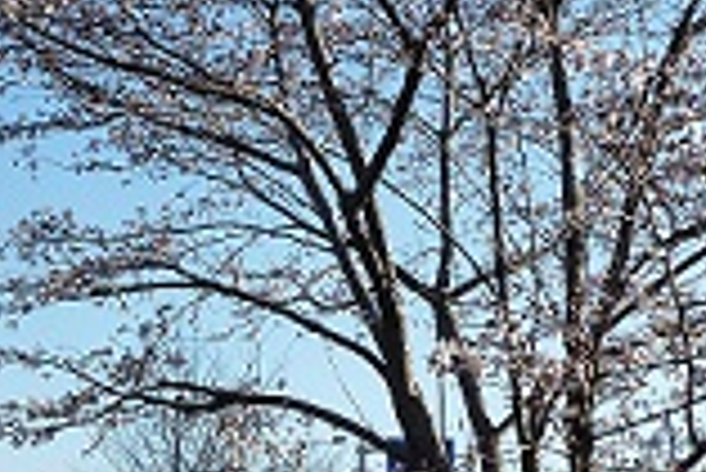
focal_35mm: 74
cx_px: 144
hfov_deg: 26.8
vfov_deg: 18.5
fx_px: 1453
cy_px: 238
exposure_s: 1/320
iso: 125
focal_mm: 4.1
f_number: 4
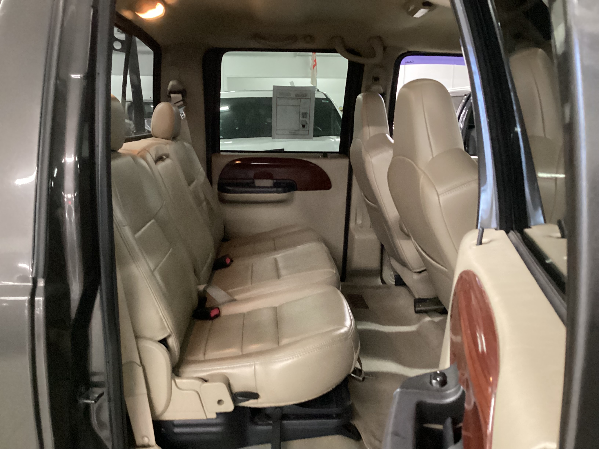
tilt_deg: -16.8
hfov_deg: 58.4
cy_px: 224
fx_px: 536
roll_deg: -0.9
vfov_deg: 45.4
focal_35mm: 31
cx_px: 300
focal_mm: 3.3
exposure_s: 1/24
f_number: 2.4
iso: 640
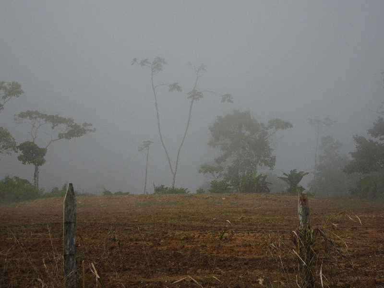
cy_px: 144
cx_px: 192
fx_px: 921
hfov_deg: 23.6
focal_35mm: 83
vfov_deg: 17.8
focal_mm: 14.12
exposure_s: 1/250
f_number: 5
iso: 80
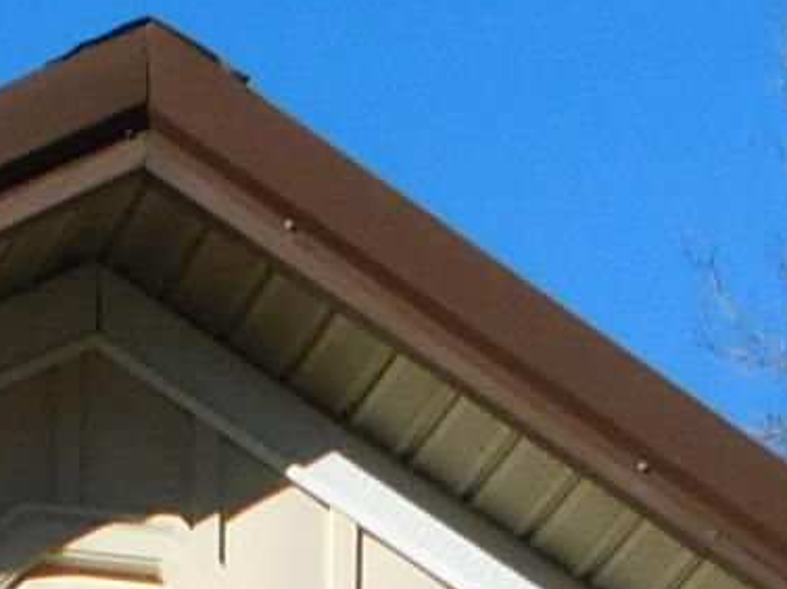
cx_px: -363
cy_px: 2295
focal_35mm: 239
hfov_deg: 8.1
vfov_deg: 5.5
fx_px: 5429
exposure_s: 1/1500
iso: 125
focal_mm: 5.3
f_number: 3.2
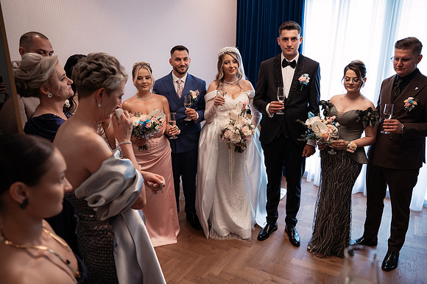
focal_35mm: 28
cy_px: 142
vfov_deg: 46.4
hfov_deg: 65.5
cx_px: 214
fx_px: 332
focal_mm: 28
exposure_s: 1/250
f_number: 3.2
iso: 1600
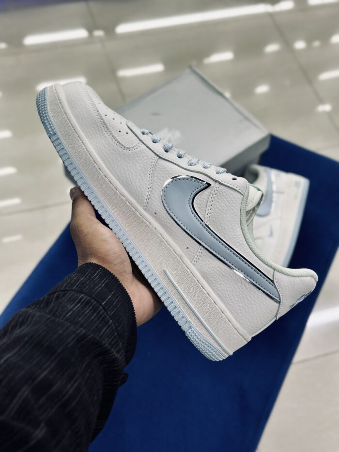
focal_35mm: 48
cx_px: 170
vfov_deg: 39.7
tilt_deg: -55.6
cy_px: 226
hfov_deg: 30.3
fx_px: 627
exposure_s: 1/140
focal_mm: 6.86
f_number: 1.78
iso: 64
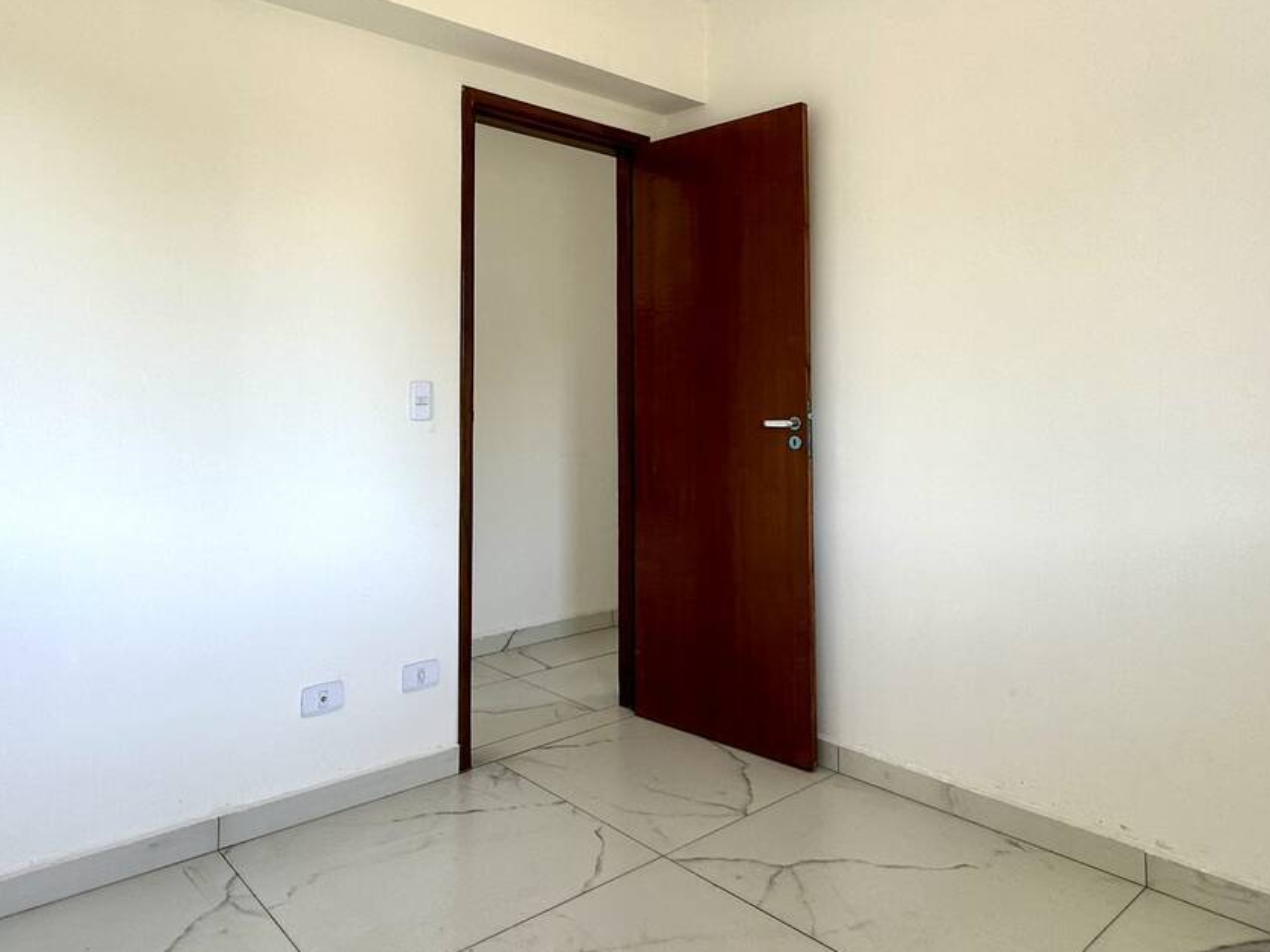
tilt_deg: +3.7
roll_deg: +0.5
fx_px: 881
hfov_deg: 71.5
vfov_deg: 56.1
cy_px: 349
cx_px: 600
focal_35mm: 24
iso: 64
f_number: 2.2
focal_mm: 2.22
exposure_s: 1/99
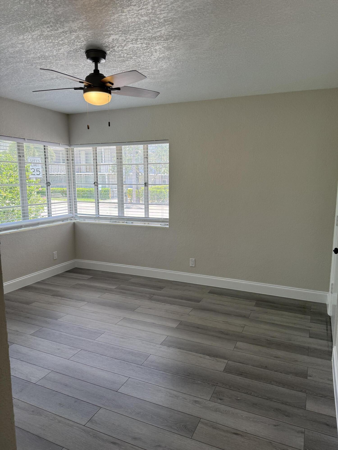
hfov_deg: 56.8
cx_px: 169
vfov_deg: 71.6
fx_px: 312
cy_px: 225
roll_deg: +0.4
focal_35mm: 24
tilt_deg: -8.3
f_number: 1.78
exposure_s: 1/385
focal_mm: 6.76
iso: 100
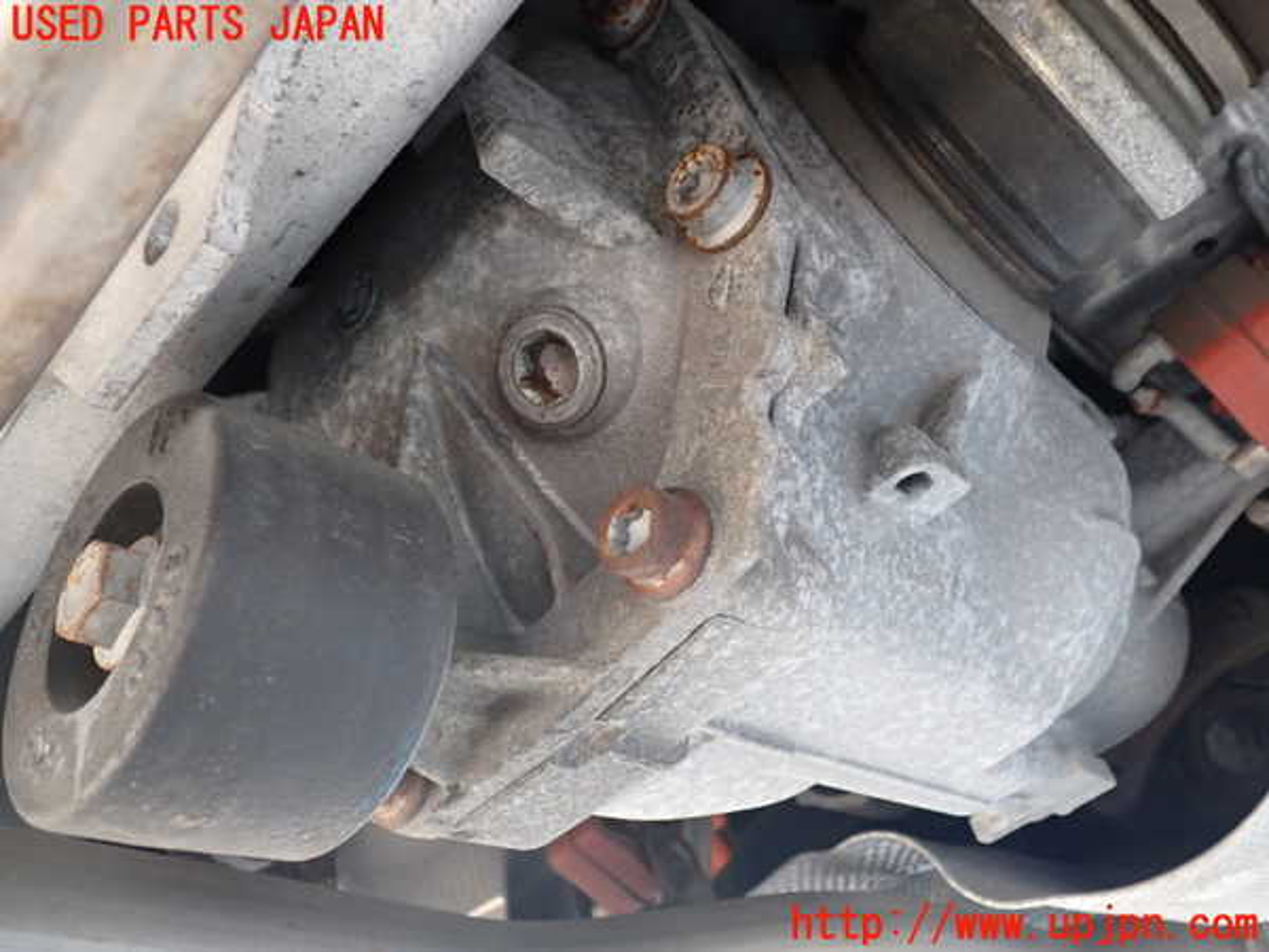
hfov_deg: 60.0
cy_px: 476
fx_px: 1100
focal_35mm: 30
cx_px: 634
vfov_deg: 46.8
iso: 320
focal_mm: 5.4
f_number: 2.3
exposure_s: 1/30
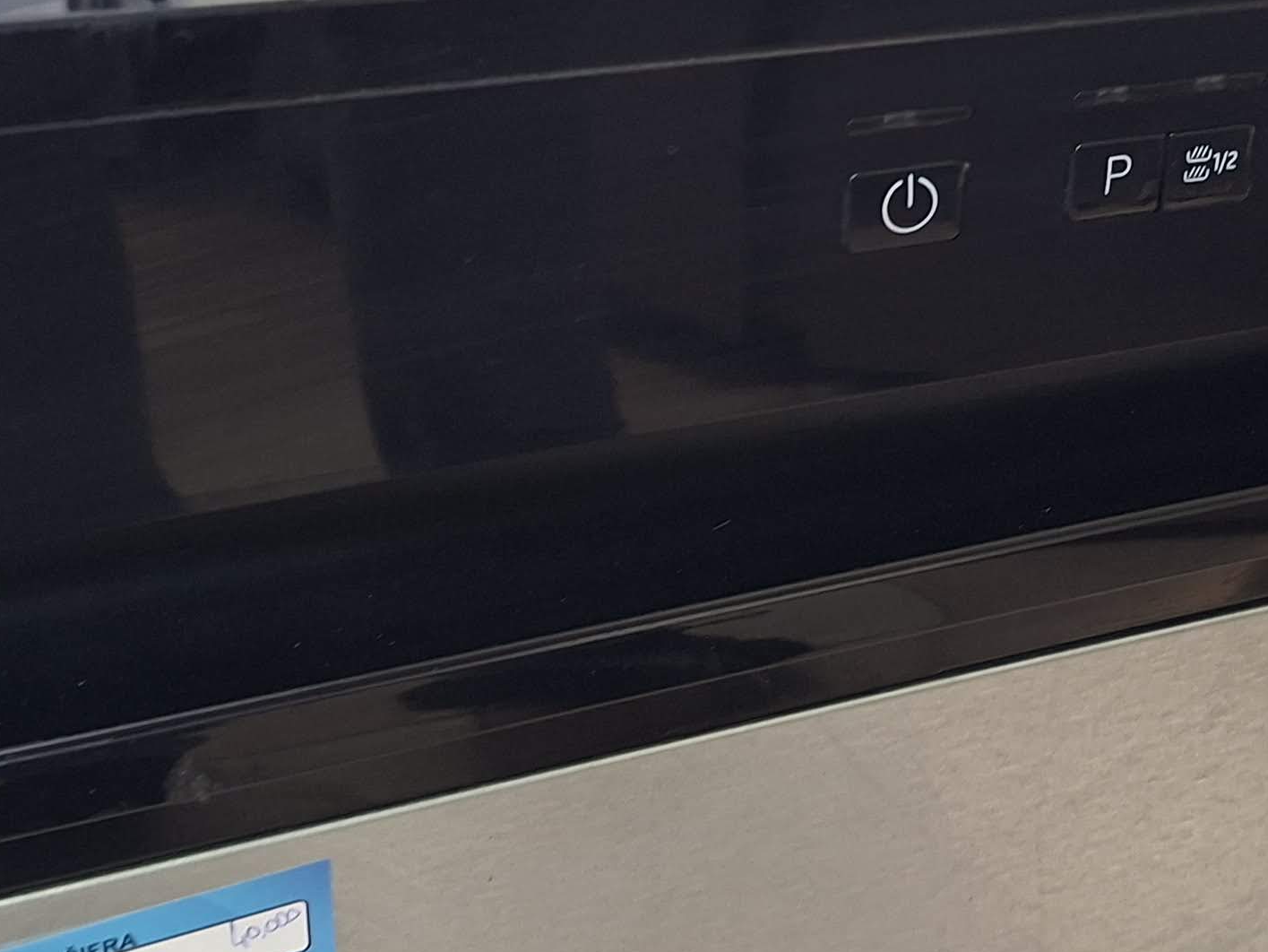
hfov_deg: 29.5
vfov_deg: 22.2
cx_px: 897
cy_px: 150
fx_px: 2382
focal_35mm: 65
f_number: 1.8
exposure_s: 1/33
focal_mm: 5.54
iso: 320
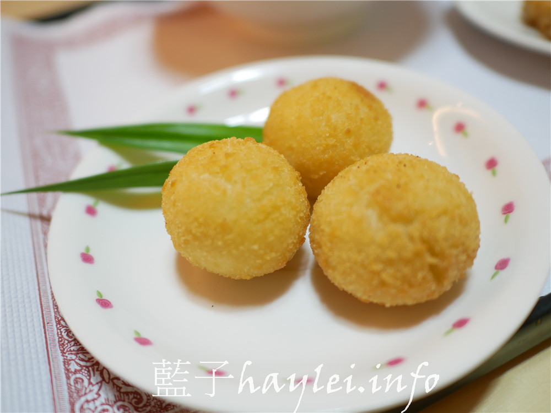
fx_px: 478
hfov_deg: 60.0
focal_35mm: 30
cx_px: 276
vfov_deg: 46.8
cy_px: 206
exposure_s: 1/80
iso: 200
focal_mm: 15
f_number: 1.7
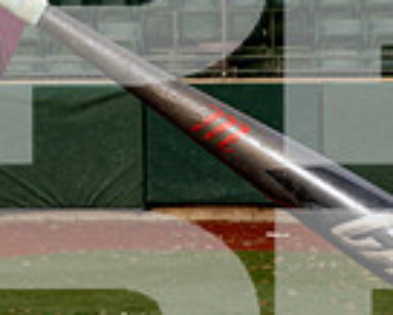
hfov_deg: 13.3
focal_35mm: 140
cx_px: -118
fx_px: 1630
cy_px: 13
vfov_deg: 11.0
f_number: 5.6
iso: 250
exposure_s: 1/250
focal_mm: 35
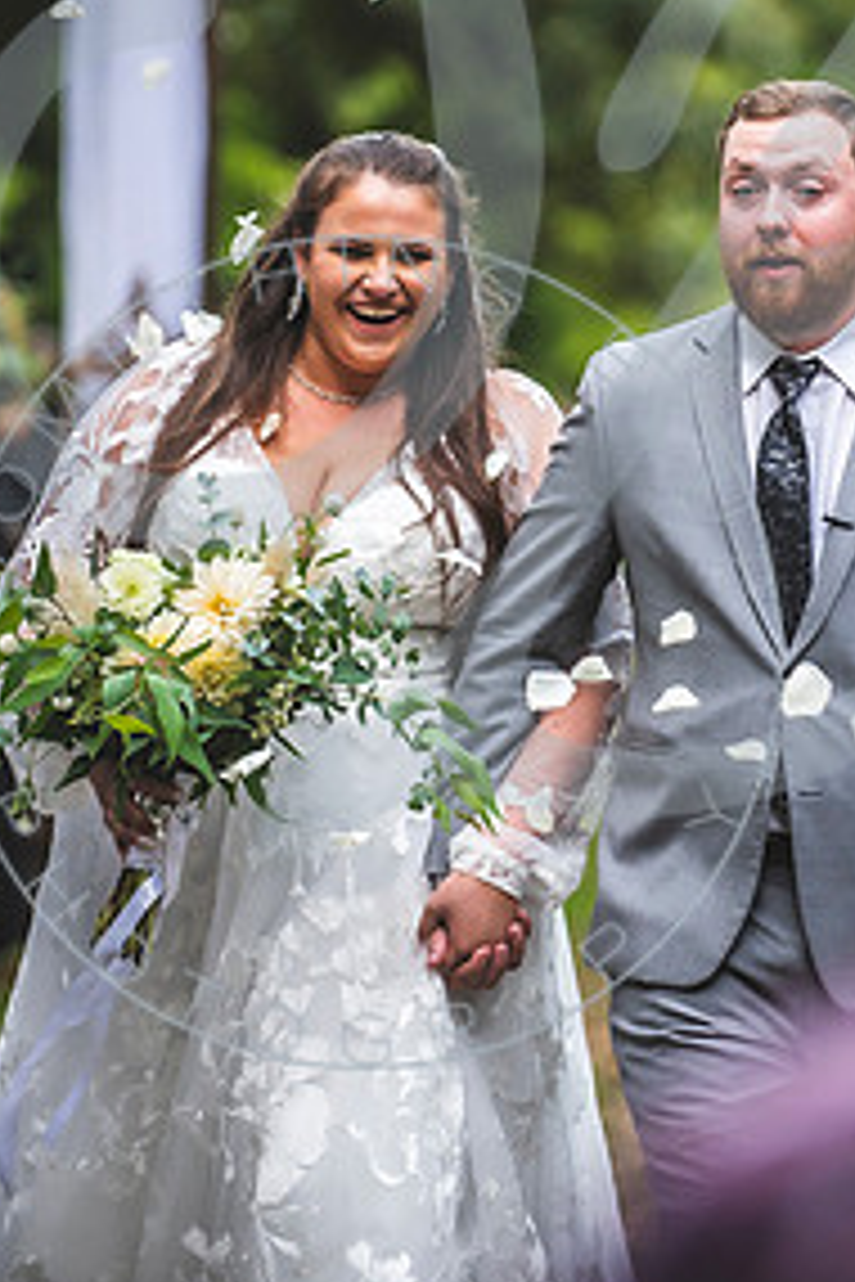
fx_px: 8727
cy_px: 310
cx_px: 567
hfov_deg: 5.6
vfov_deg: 8.4
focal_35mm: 245
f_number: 2.8
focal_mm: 155
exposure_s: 1/640
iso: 640
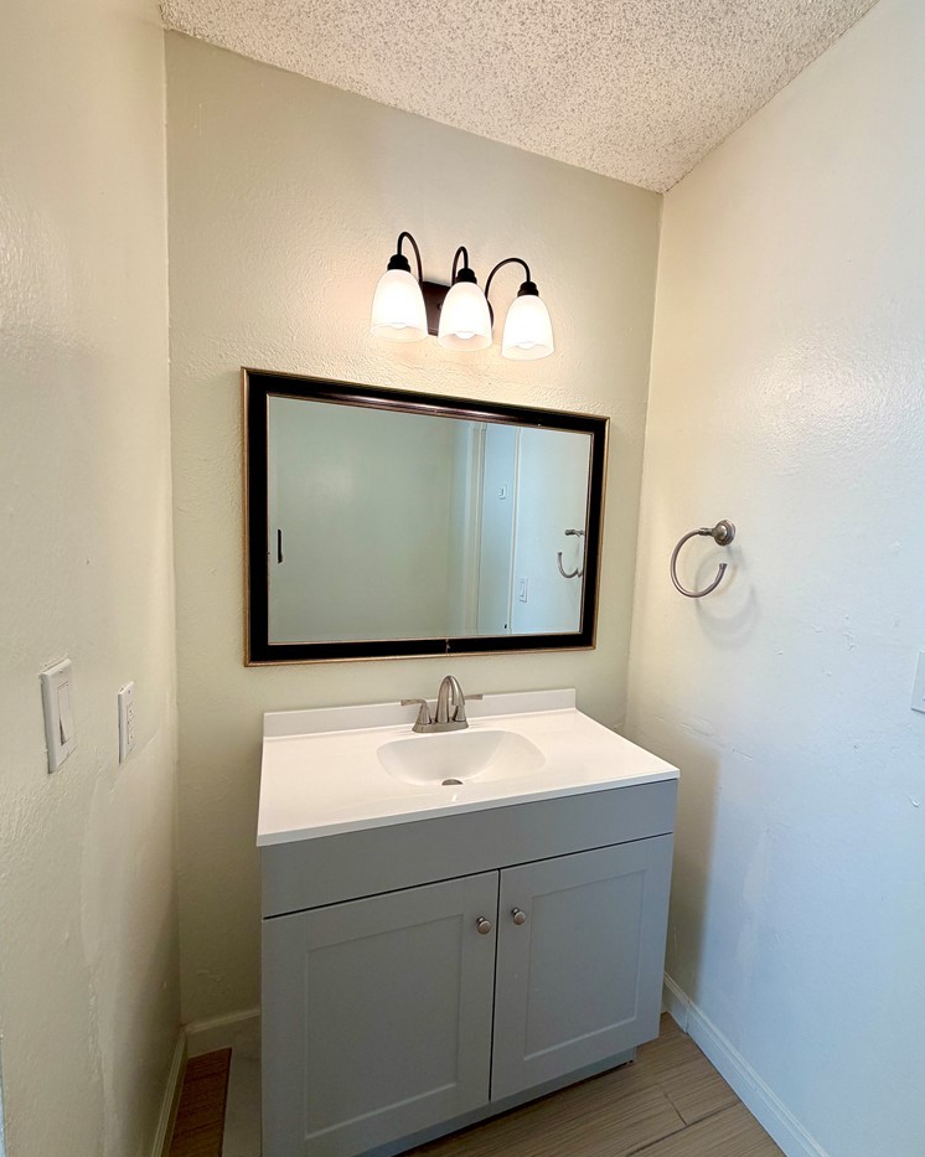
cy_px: 595
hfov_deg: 84.0
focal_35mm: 15
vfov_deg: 96.8
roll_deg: -1.7
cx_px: 465
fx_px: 513
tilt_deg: -6.4
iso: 64
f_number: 2.2
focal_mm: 2.22
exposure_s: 1/120
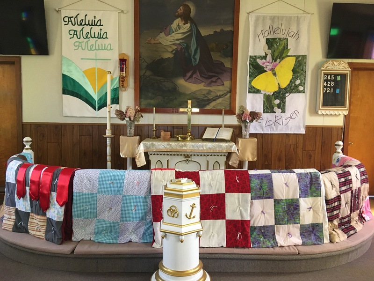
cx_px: 187
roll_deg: -0.1
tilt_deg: -4.9
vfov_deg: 48.2
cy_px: 140
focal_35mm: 29
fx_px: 313
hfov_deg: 61.7
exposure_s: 1/30
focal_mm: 4.15
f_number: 2.2
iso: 200
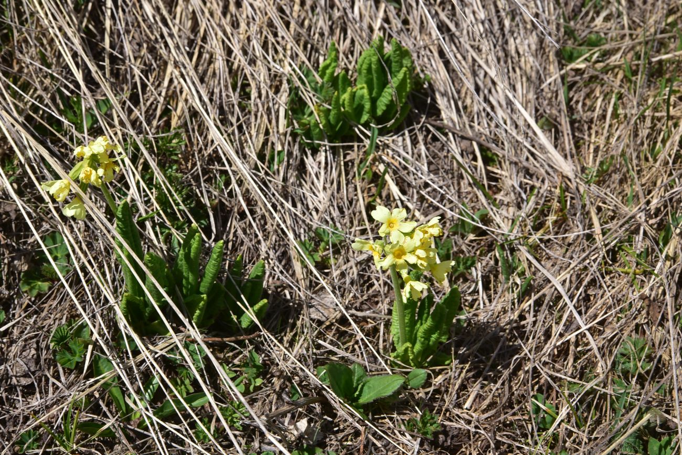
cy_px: 228
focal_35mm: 50
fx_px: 947
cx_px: 341
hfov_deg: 39.6
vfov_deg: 27.0
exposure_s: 1/125
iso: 160
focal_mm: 50
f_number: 16
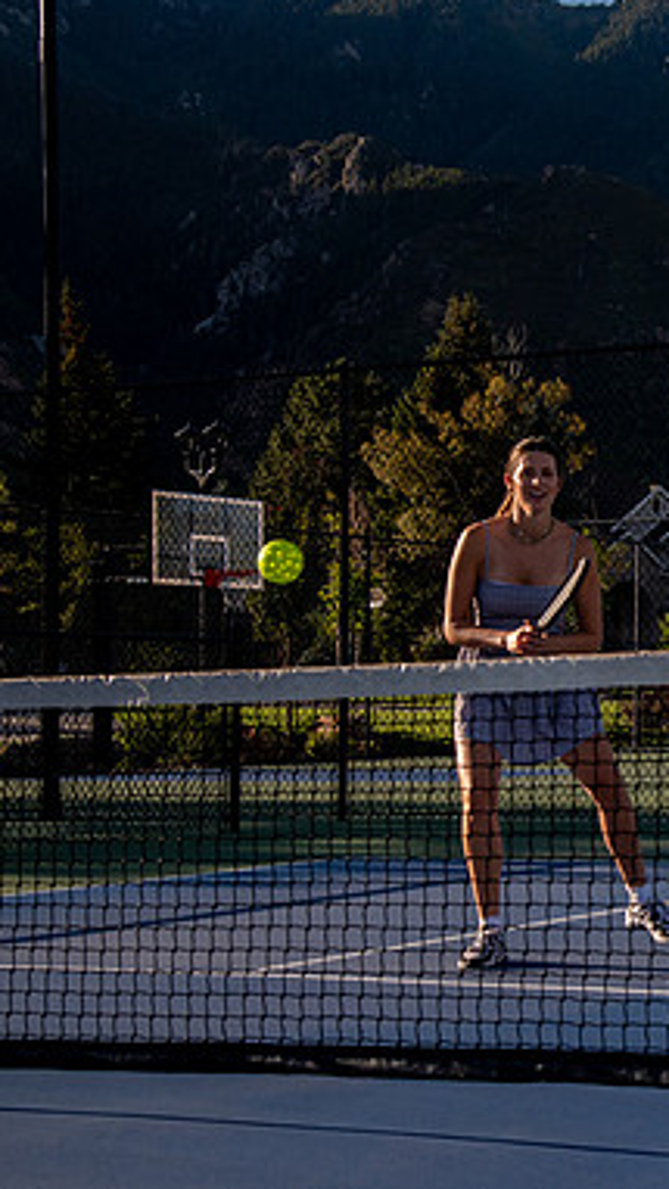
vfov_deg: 27.2
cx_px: 832
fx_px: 2459
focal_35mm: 78
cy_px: 591
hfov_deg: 14.9
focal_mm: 48
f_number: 8
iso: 1600
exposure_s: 1/3200
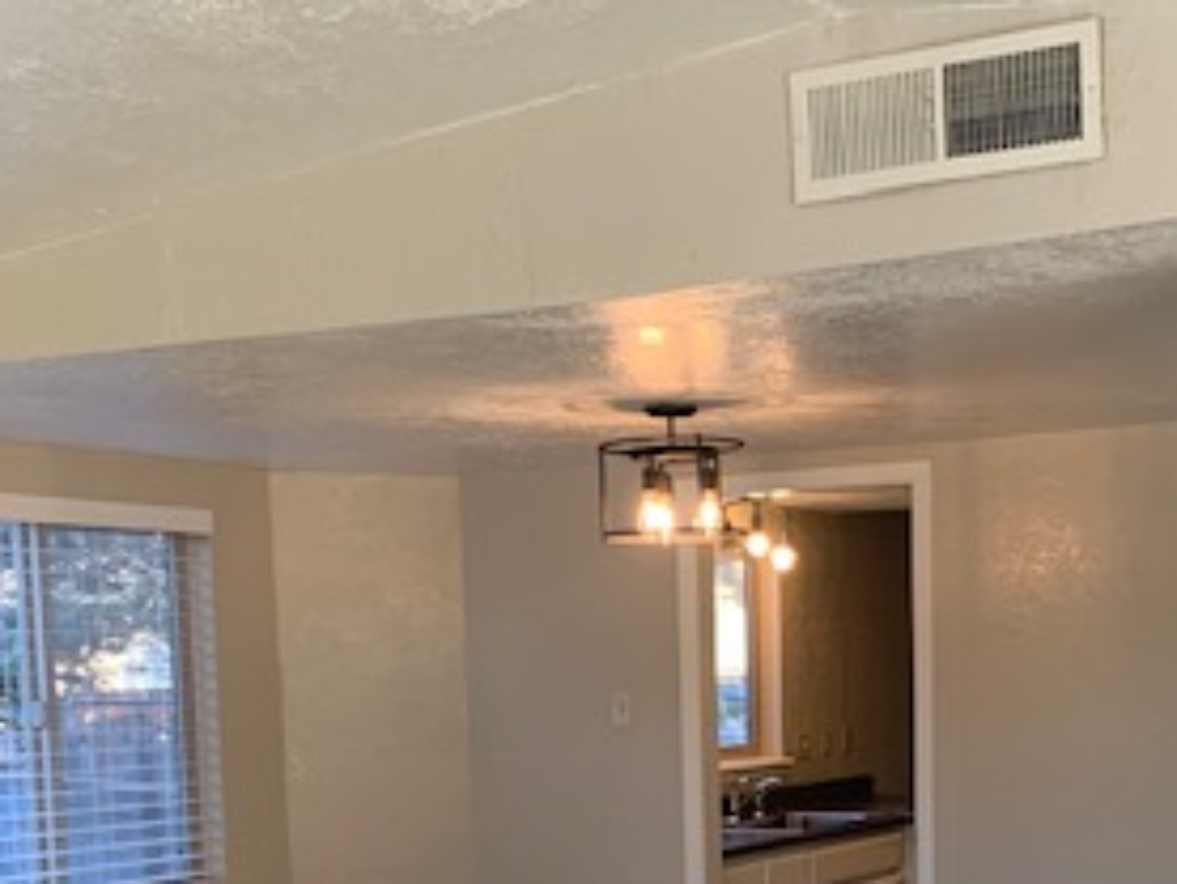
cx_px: 799
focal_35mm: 60
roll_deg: +0.5
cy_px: 884
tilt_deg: -4.9
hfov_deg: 31.9
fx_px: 2041
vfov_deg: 23.4
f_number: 1.8
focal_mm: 4.25
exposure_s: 1/120
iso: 80
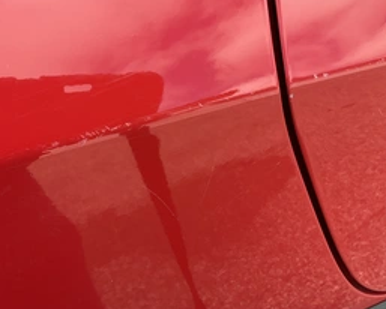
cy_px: 98
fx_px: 503
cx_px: 168
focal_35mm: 44
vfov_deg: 33.8
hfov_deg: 41.9
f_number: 1.8
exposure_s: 1/154
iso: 20
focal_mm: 3
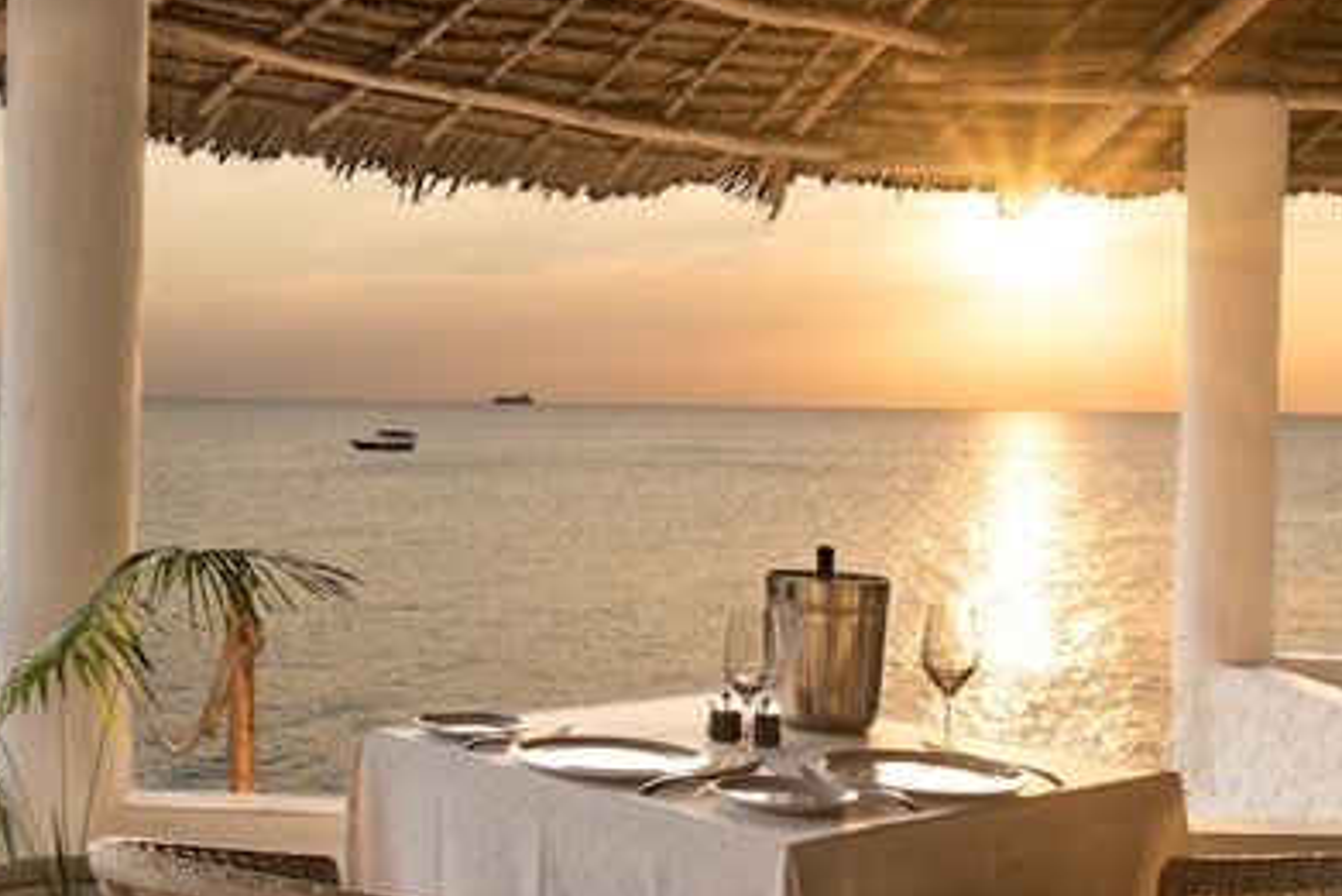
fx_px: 1715
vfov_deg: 29.3
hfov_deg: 41.0
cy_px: 421
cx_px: 278
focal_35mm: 46
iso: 100
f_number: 10
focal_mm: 24
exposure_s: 1/15
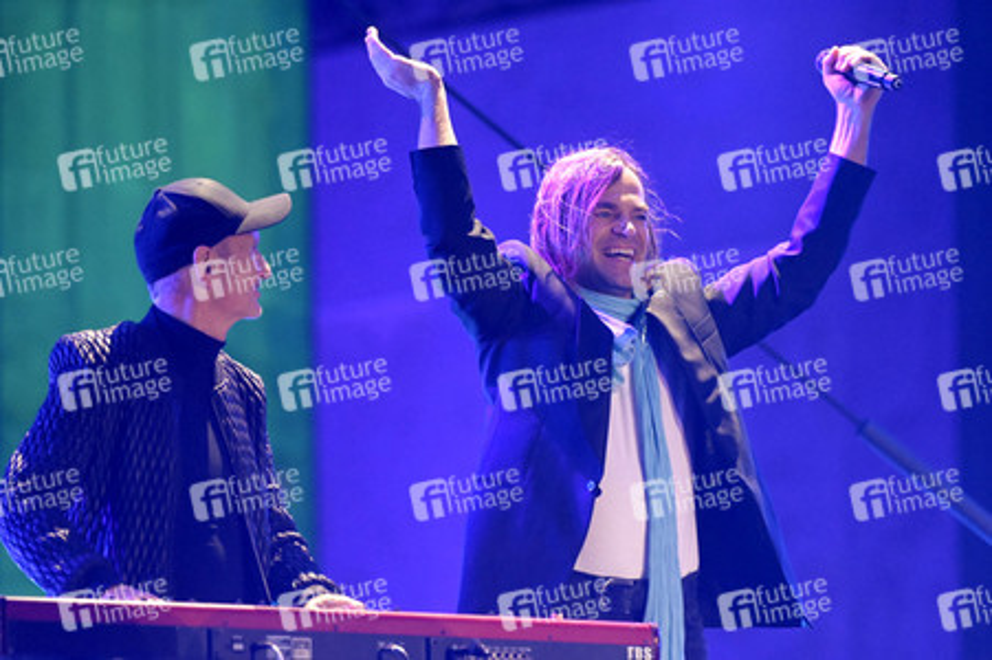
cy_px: 330
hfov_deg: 5.0
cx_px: 496
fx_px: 11289
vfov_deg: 3.3
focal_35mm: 410
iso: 12800
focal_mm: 410
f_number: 5.6
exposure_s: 1/640
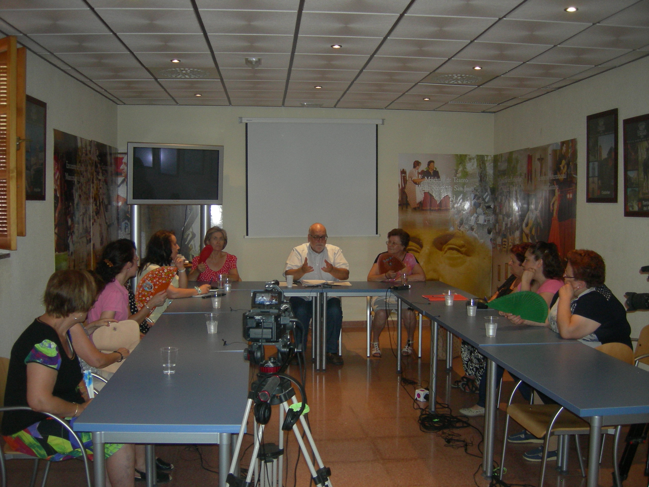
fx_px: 675
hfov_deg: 51.4
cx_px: 324
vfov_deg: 39.7
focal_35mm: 36
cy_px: 244
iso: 200
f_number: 2.7
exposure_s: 1/60.1
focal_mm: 7.5
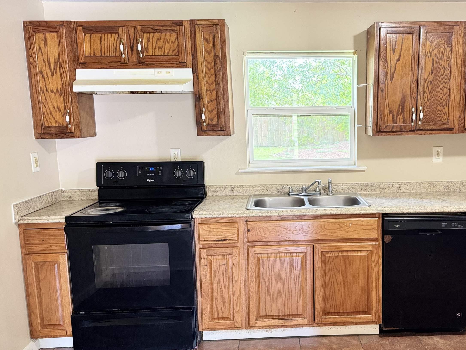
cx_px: 306
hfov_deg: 53.0
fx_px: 458
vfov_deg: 41.8
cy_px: 186
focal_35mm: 34
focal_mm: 6.76
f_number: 1.78
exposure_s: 1/60
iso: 640
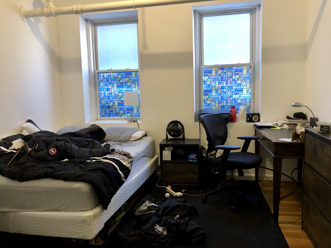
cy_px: 124
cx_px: 166
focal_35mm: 28
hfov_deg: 63.4
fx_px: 268
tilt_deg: -5.0
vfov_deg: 49.7
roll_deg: +1.6
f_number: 1.8
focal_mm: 4
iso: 80
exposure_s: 1/15
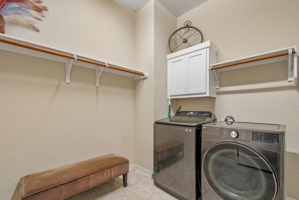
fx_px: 125
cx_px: 150
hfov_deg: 100.4
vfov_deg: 77.3
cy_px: 100
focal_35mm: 15
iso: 400
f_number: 8
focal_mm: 10
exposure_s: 1/5
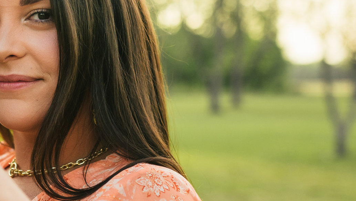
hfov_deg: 21.1
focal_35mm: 98
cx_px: 7
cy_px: 107
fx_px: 925
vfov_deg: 12.4
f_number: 2.8
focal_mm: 35
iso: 320
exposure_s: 1/1000
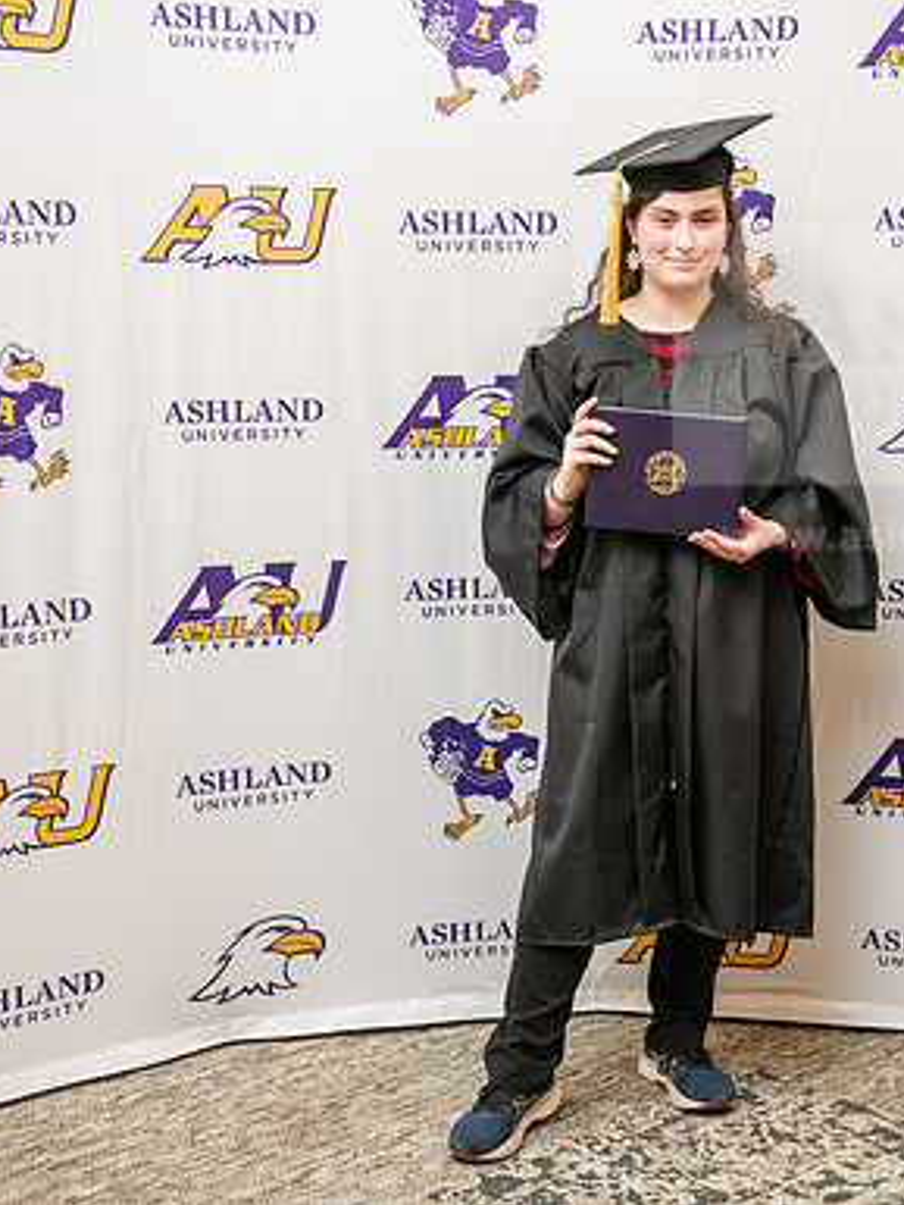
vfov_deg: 33.2
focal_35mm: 58
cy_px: 602
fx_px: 2018
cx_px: 579
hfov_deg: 25.2
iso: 2000
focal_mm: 40
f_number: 3.2
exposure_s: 1/160
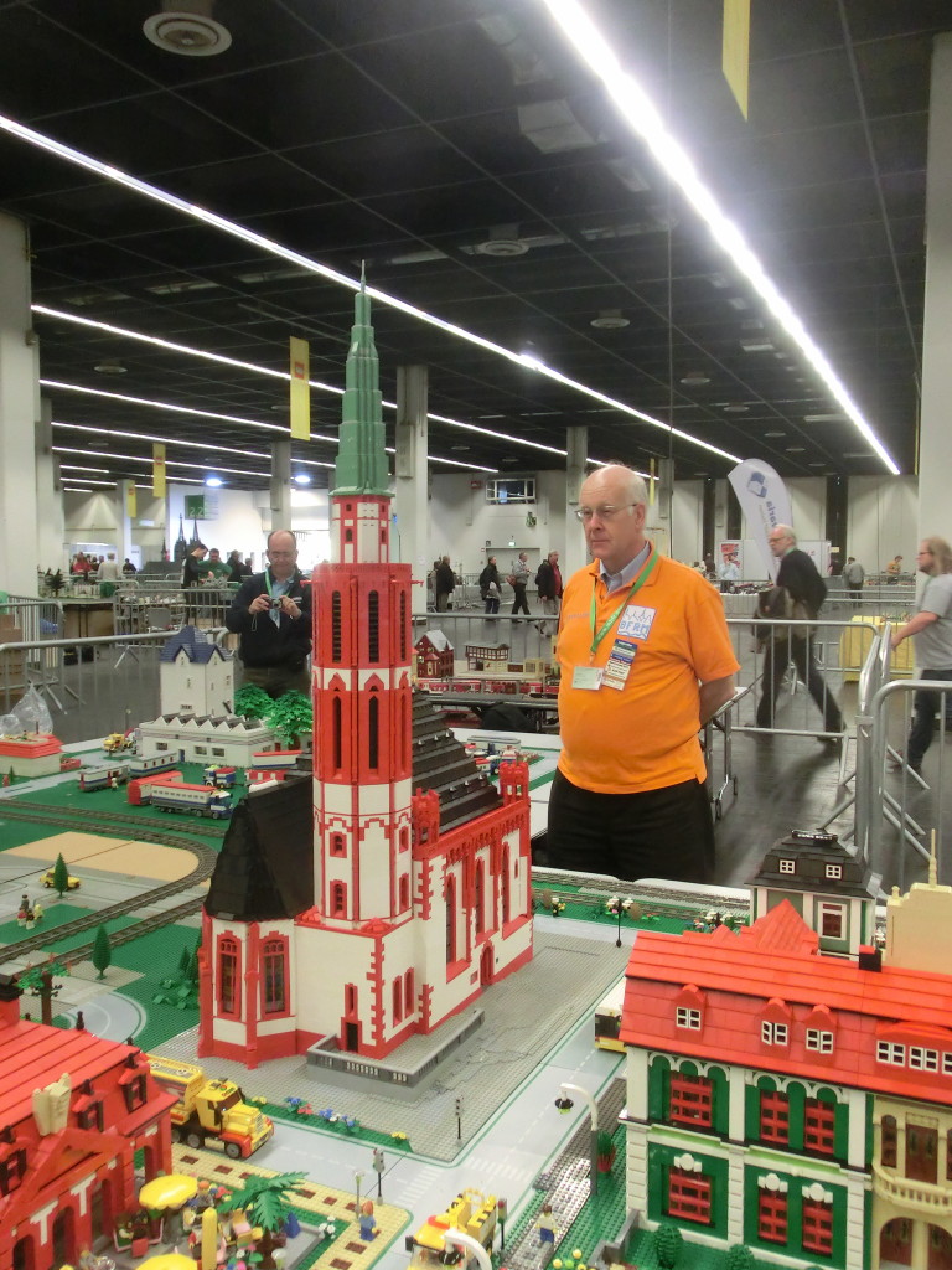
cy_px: 635
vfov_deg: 55.4
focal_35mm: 33
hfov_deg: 42.9
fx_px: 1210
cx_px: 476
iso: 800
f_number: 3.7
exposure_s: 1/50
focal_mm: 5.86
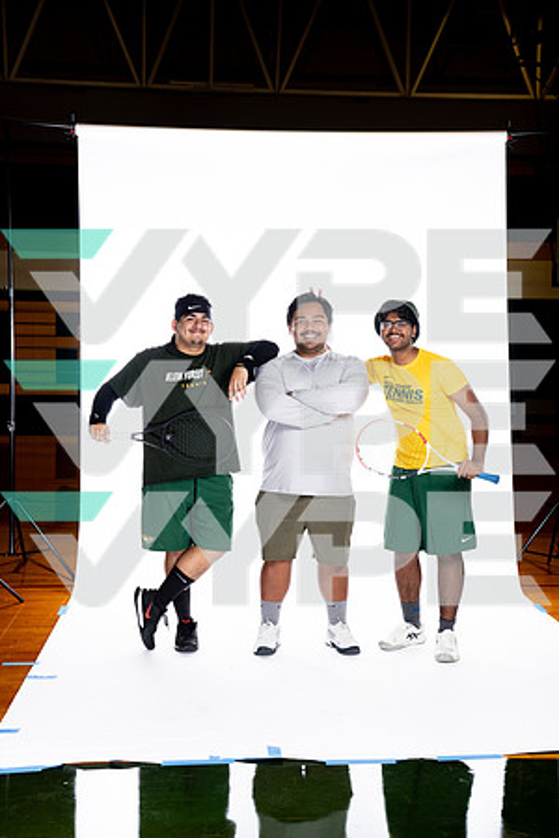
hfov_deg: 27.0
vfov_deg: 39.6
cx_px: 280
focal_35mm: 50
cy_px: 419
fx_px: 1164
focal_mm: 50
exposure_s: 1/250
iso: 400
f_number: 5.6
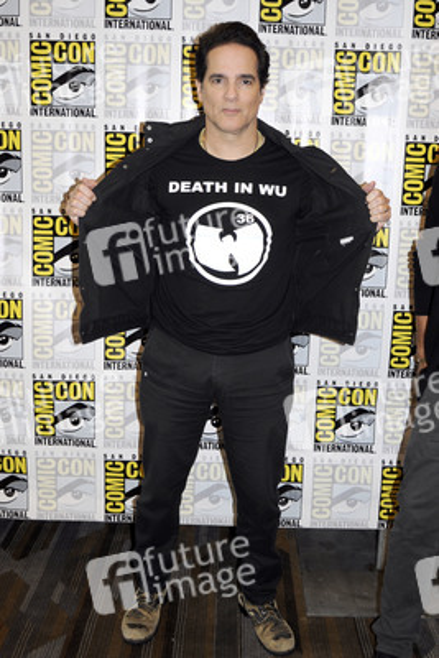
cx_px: 220
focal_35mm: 36
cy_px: 329
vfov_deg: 53.1
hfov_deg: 36.9
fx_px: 658
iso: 200
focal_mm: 24
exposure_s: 1/60
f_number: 3.5
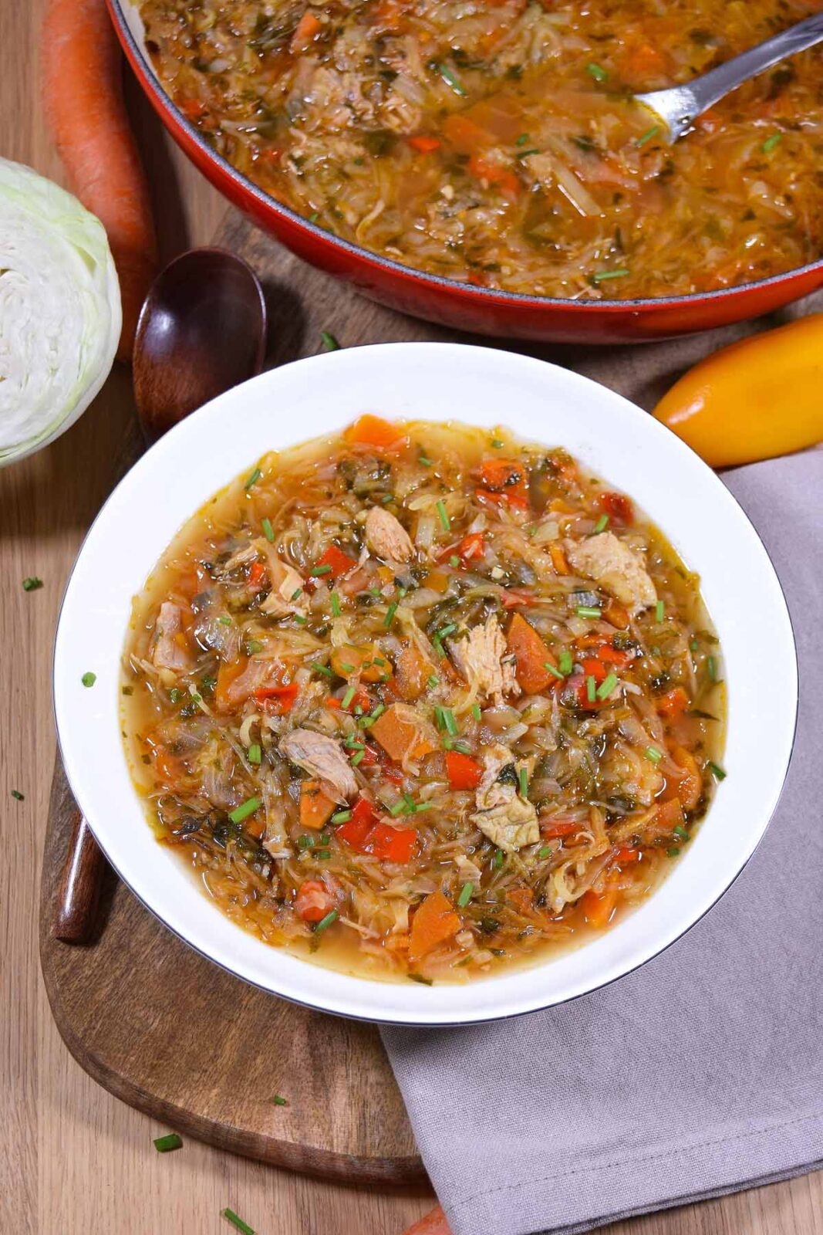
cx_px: 412
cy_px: 618
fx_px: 2160
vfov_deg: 31.9
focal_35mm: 63
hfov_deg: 21.6
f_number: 5
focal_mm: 42
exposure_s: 1/60
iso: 900
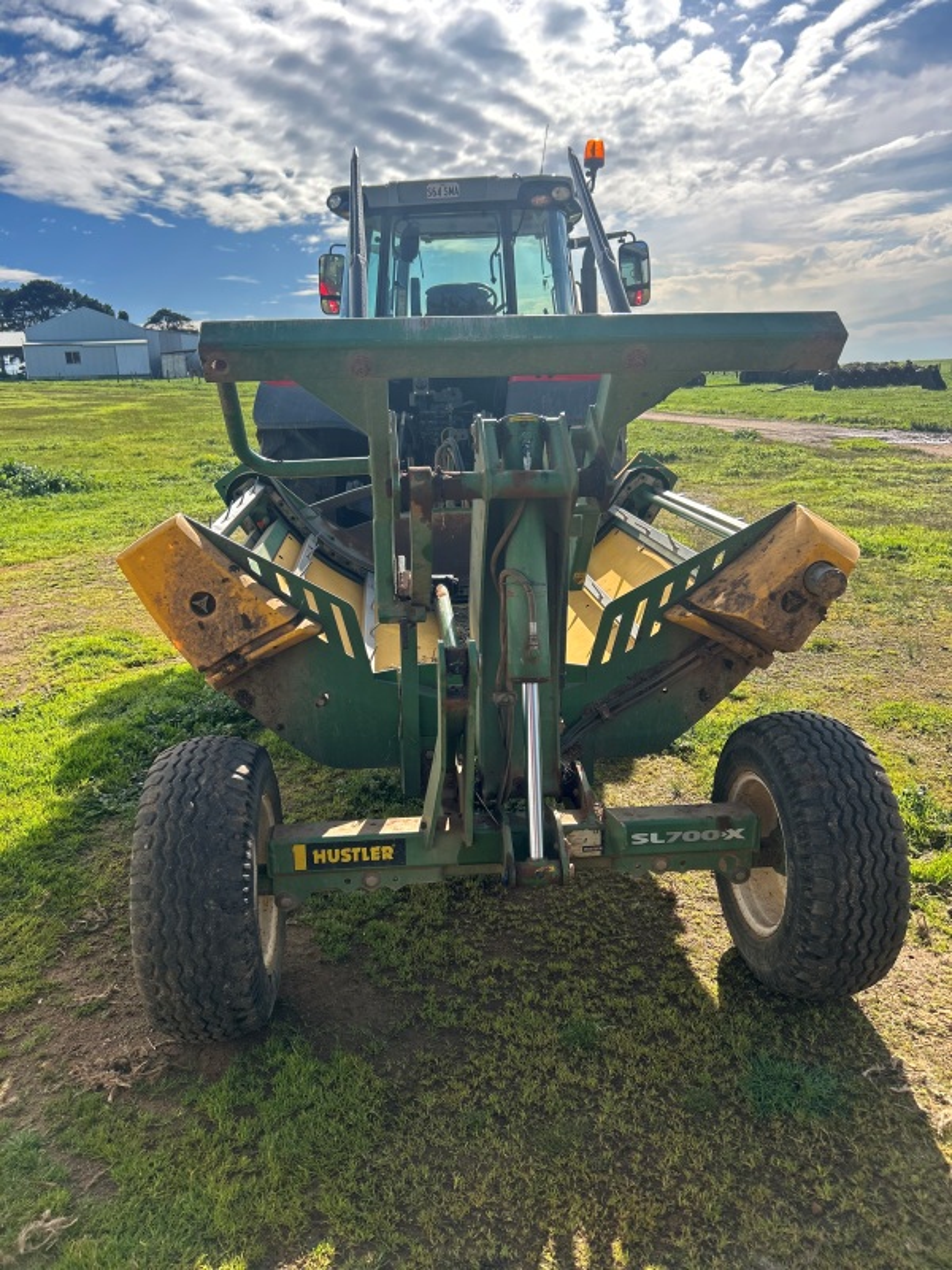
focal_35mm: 26
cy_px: 635
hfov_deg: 53.1
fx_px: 953
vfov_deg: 67.3
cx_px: 476
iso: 50
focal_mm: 5.7
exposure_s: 1/3356
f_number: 1.5
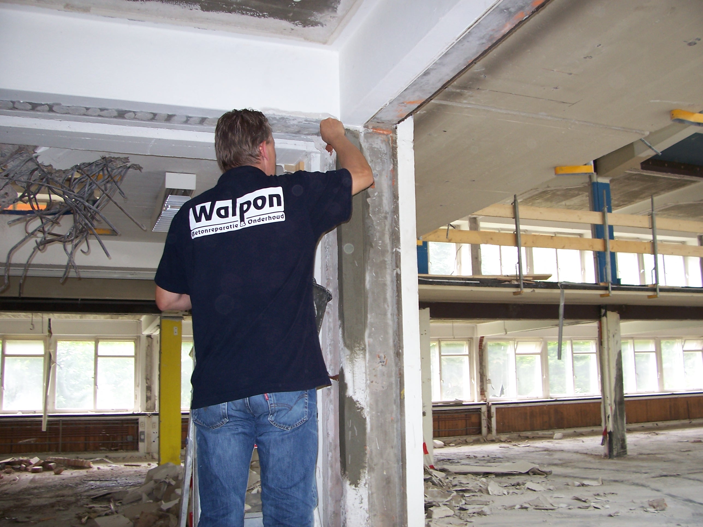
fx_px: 690
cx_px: 352
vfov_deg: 41.8
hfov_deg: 54.0
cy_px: 264
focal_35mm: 34
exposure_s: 1/60
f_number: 2.7
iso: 80
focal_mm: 5.6
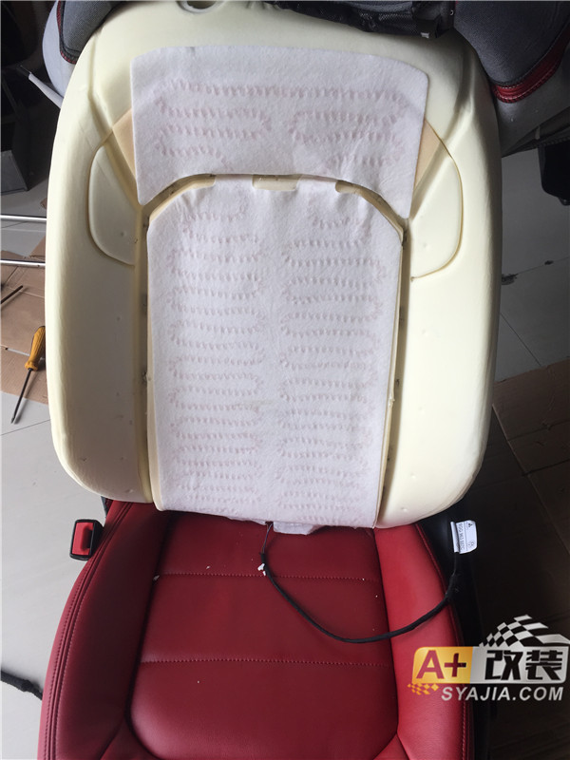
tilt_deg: -55.3
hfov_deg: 48.2
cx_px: 285
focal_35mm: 29
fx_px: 637
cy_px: 380
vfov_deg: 61.7
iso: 32
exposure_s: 1/120
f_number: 2.2
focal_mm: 4.15
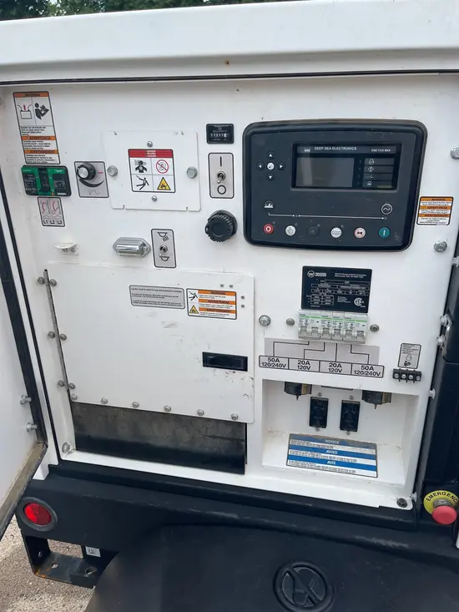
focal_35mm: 26
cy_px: 306
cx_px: 230
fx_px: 460
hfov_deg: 53.1
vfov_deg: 67.3
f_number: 1.6
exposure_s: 1/1294
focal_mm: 5.1
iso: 50
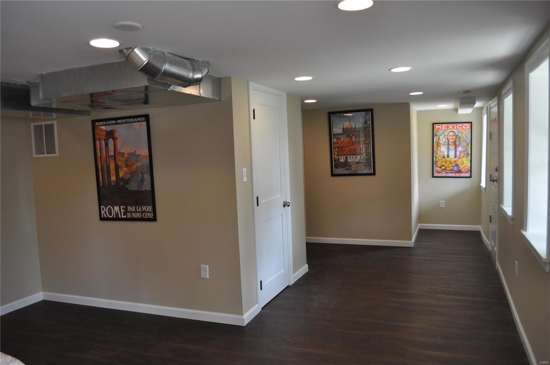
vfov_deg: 43.5
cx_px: 275
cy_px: 182
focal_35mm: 30
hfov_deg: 62.0
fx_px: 458
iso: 400
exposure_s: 1/80
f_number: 4.5
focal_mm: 20
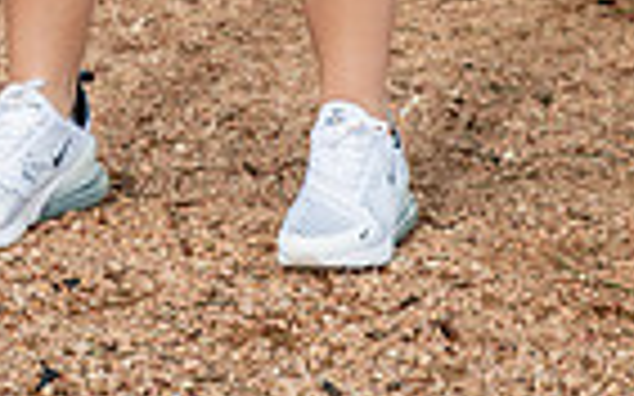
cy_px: -544
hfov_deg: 9.2
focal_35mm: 227
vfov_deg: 5.6
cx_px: 229
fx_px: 3921
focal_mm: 70
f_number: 7.1
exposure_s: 1/200
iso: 200
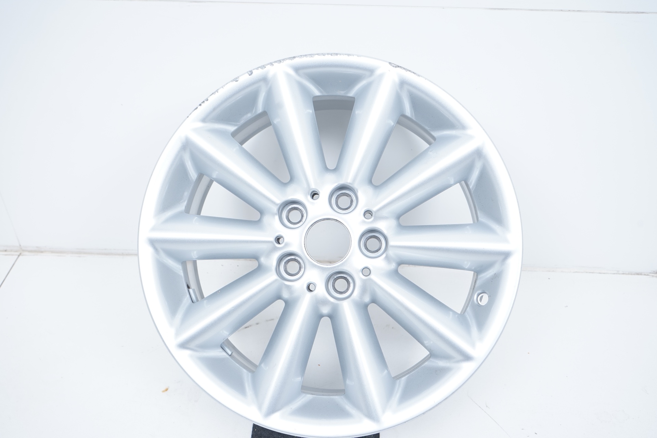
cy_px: 219
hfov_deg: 54.4
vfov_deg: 37.9
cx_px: 328
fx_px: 639
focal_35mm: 35
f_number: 7.1
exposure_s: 1/125
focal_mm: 35
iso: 250
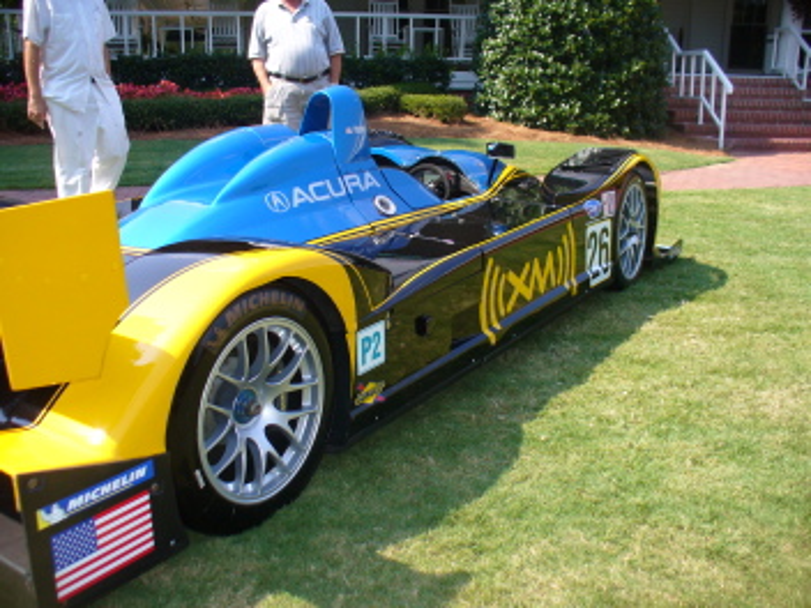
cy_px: 304
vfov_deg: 38.7
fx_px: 867
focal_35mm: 37
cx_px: 406
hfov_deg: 50.1
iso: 80
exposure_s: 1/400
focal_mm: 6.1
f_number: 2.8
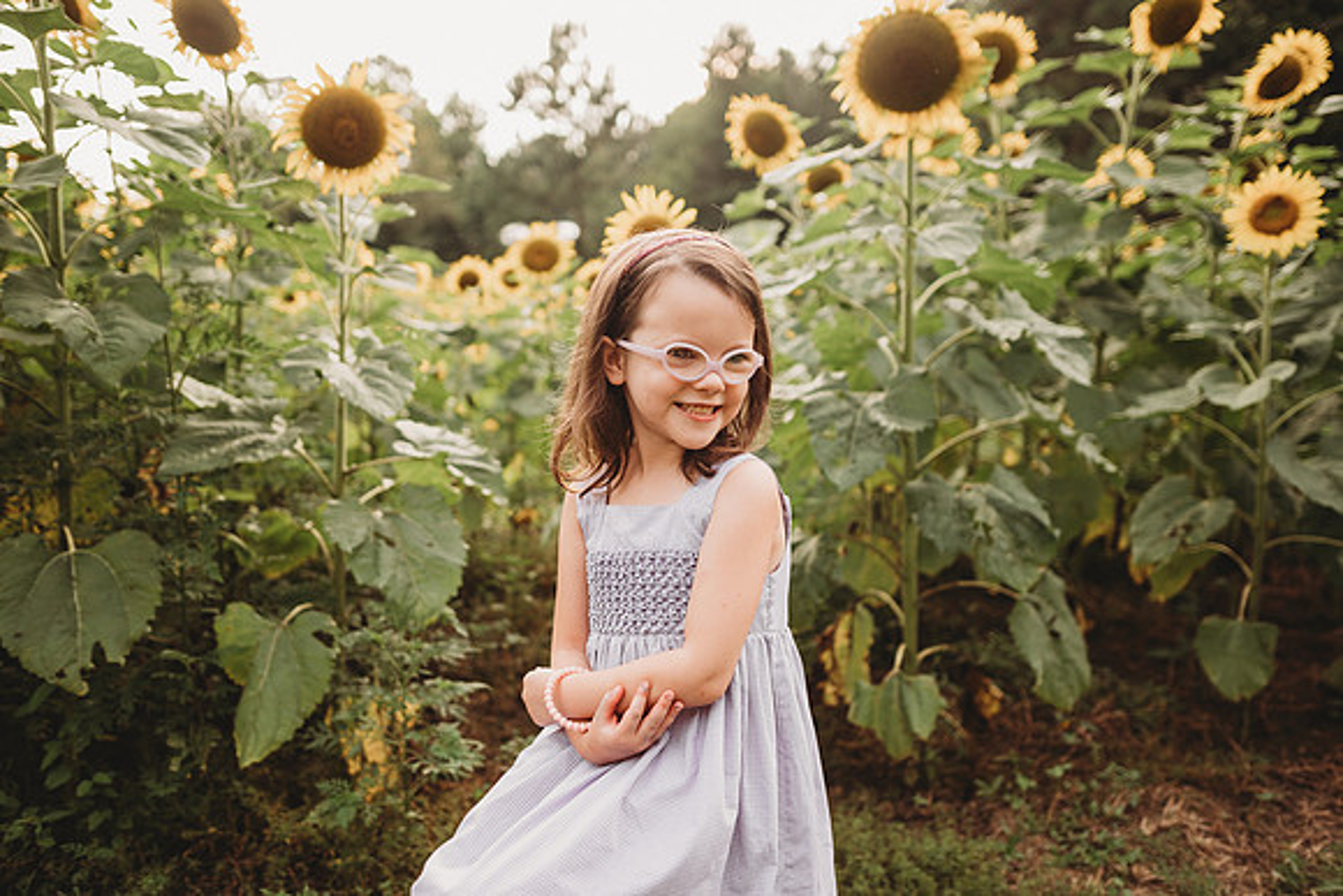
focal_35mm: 26
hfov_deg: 70.3
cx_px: 672
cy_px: 448
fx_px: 954
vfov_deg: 50.3
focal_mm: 24
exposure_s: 1/320
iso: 125
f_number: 2.2
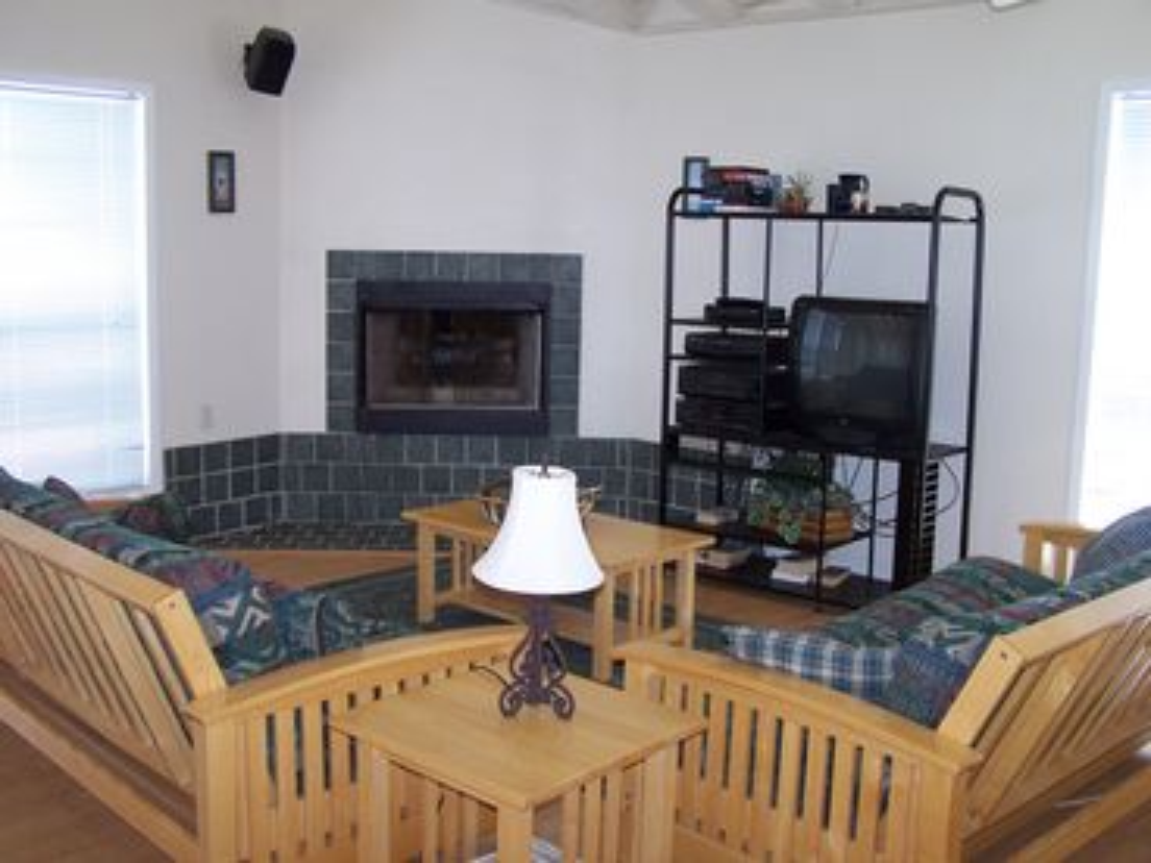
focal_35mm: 38
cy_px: 432
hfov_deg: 49.0
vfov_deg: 37.7
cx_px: 576
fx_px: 1264
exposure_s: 1/60
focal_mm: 6.3
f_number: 2.8
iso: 140
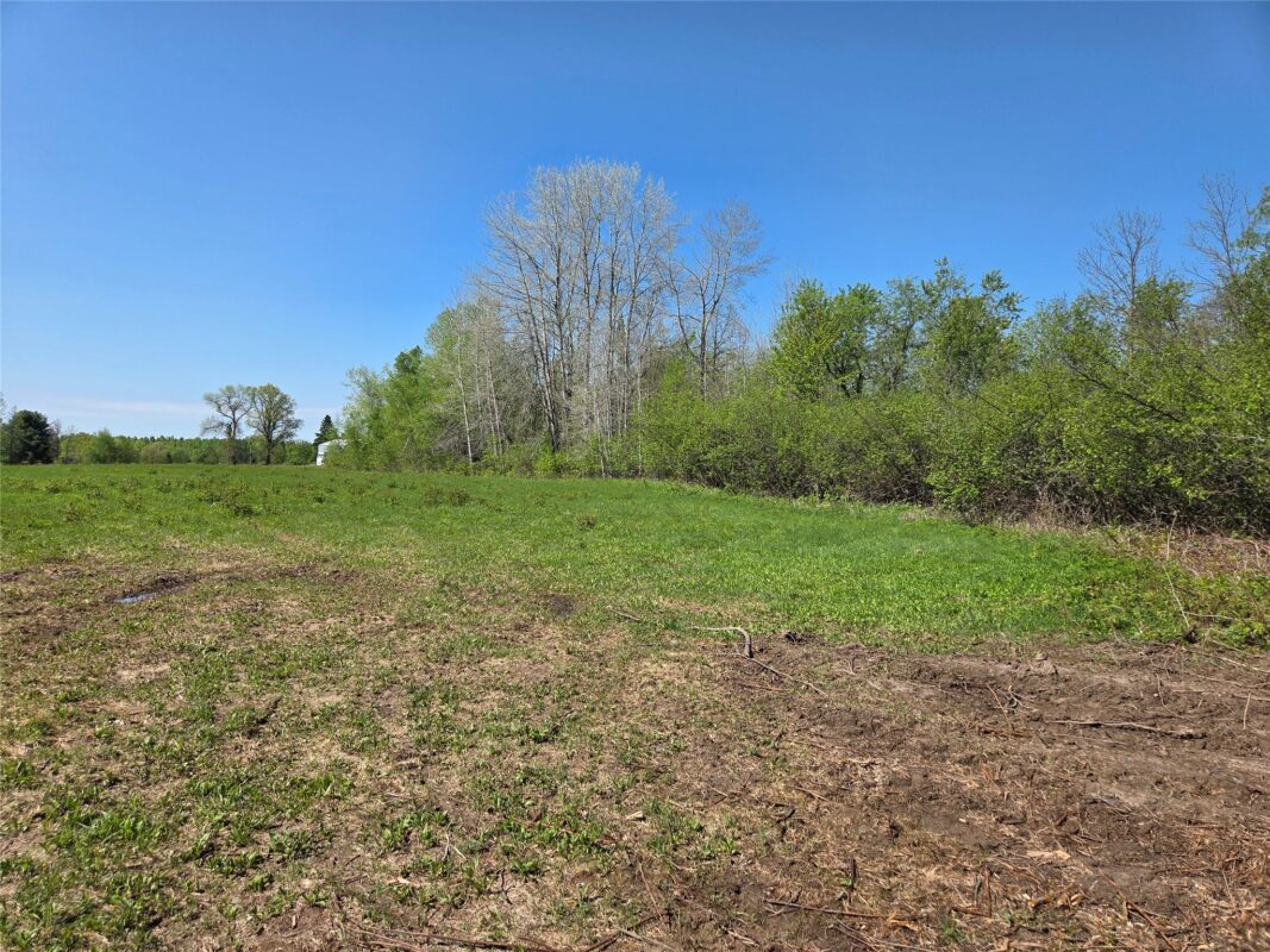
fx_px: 844
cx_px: 635
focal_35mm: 23
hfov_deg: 73.9
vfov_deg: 58.9
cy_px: 476
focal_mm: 5.4
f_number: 1.8
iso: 80
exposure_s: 1/5261
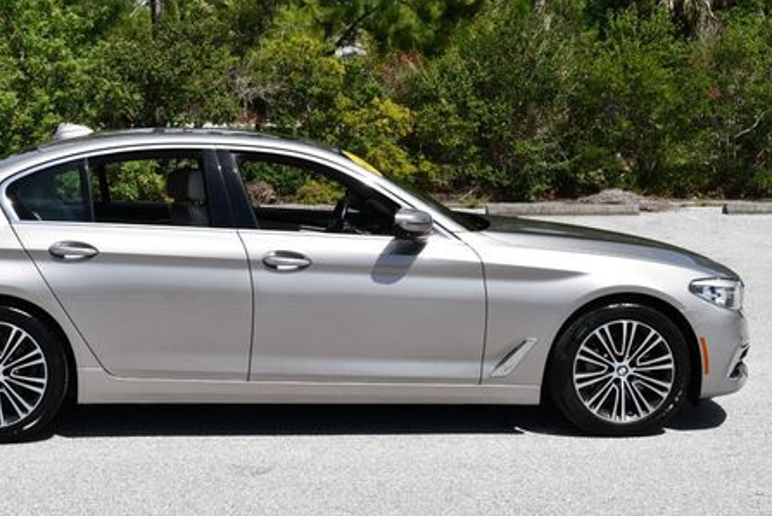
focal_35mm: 63
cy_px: 171
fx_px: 1352
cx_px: 256
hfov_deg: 31.6
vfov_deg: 21.5
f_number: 9
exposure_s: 1/320
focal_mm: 22
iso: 100
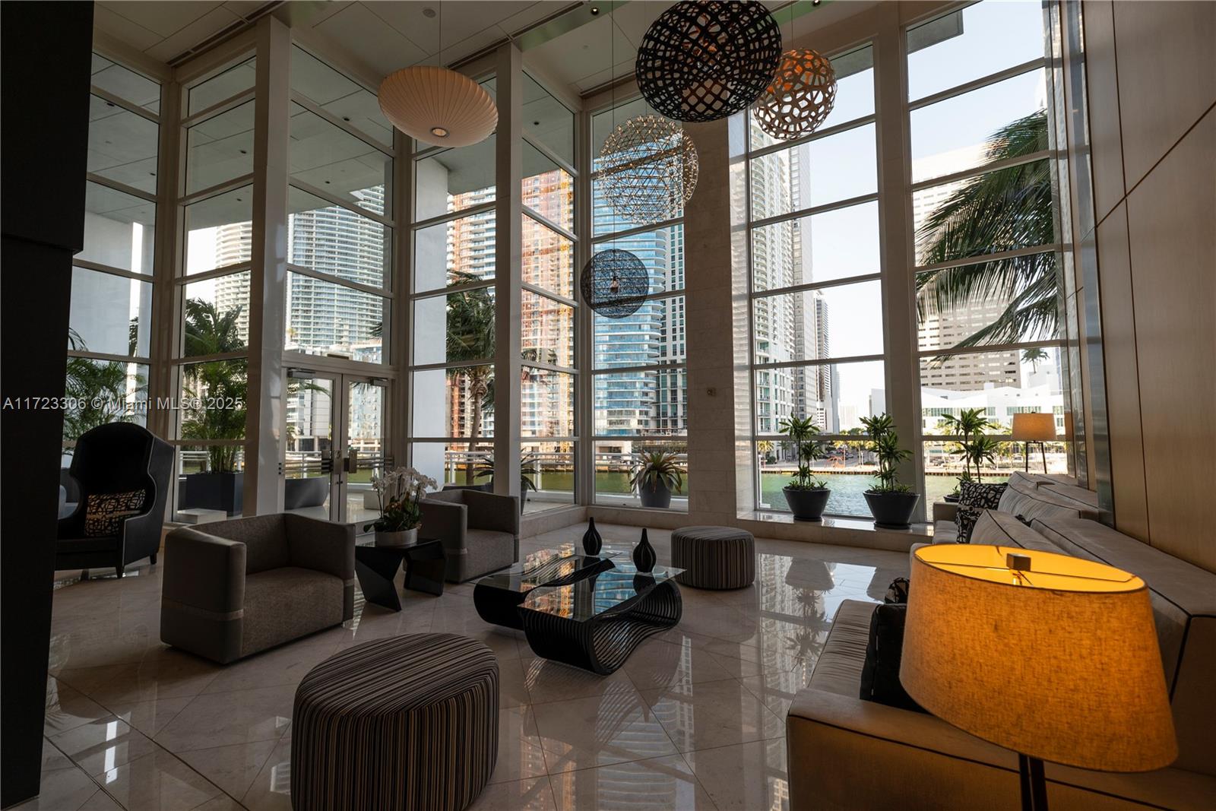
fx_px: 507
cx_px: 608
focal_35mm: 15
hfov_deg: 100.4
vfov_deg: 77.3
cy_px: 406
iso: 320
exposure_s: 1/125
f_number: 6.3
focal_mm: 15
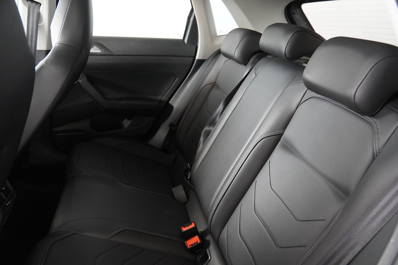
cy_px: 132
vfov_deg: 47.9
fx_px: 299
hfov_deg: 67.4
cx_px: 199
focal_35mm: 27
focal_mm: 18
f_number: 2.8
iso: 2500
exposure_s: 1/160
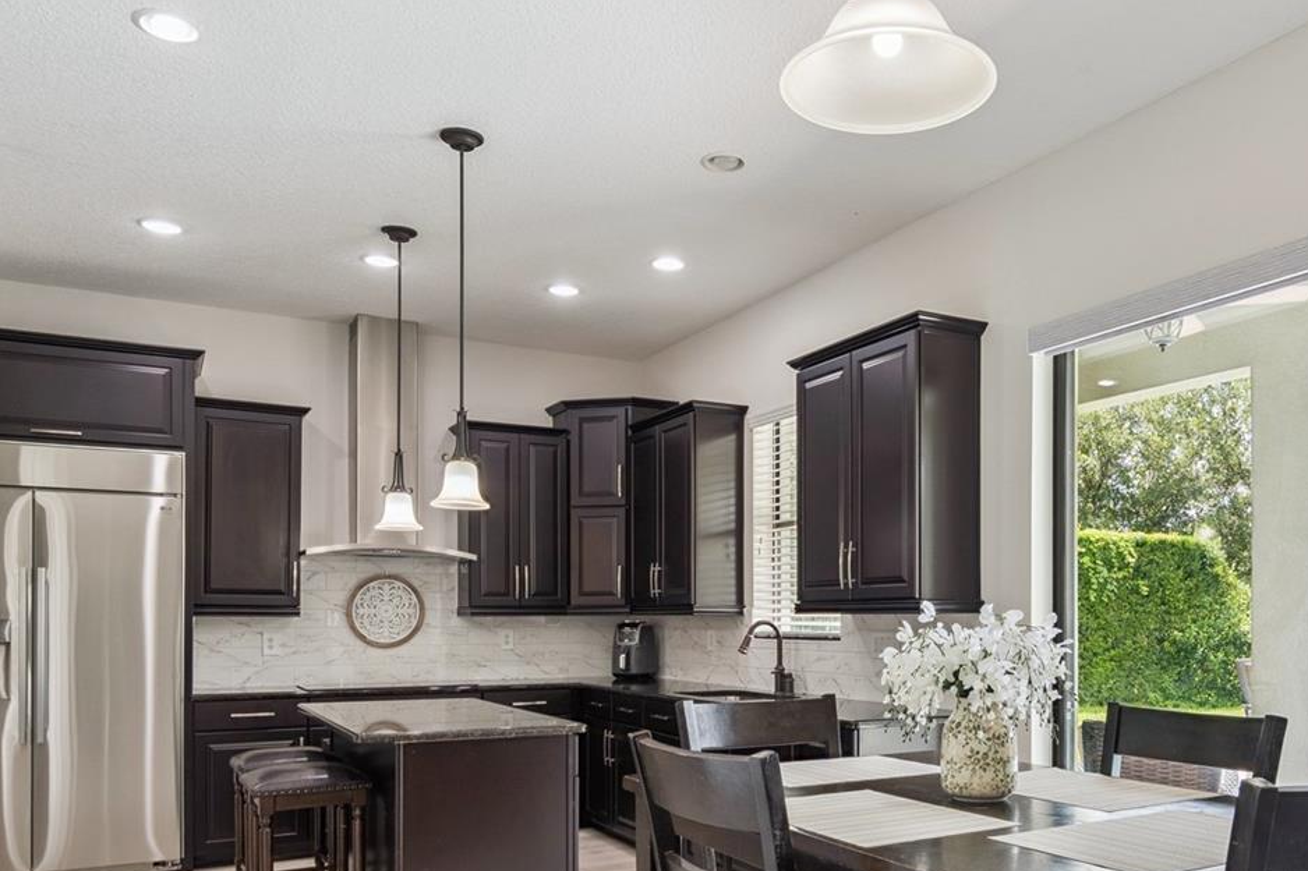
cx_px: 814
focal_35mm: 29
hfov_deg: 62.8
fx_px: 1053
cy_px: 619
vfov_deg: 43.9
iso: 800
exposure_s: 1/80
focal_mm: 17
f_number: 9
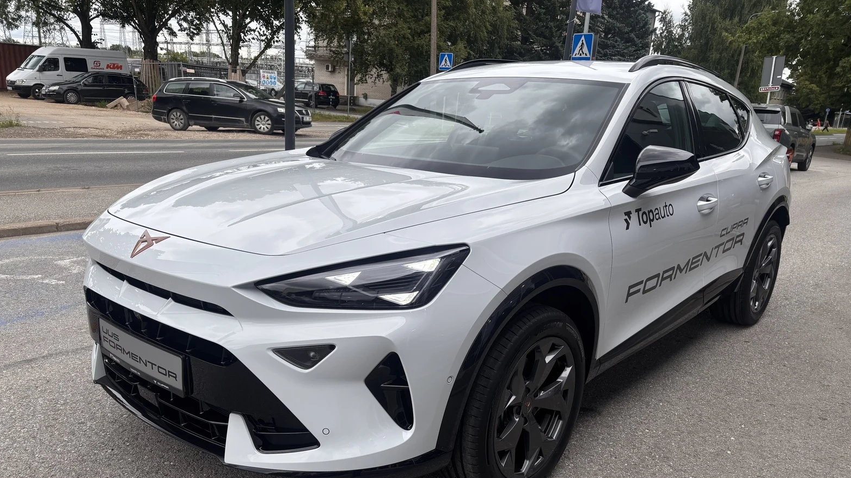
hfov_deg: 66.1
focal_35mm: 29
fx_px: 654
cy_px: 324
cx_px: 422
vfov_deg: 39.6
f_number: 1.6
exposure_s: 1/1164
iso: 50
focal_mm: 5.96
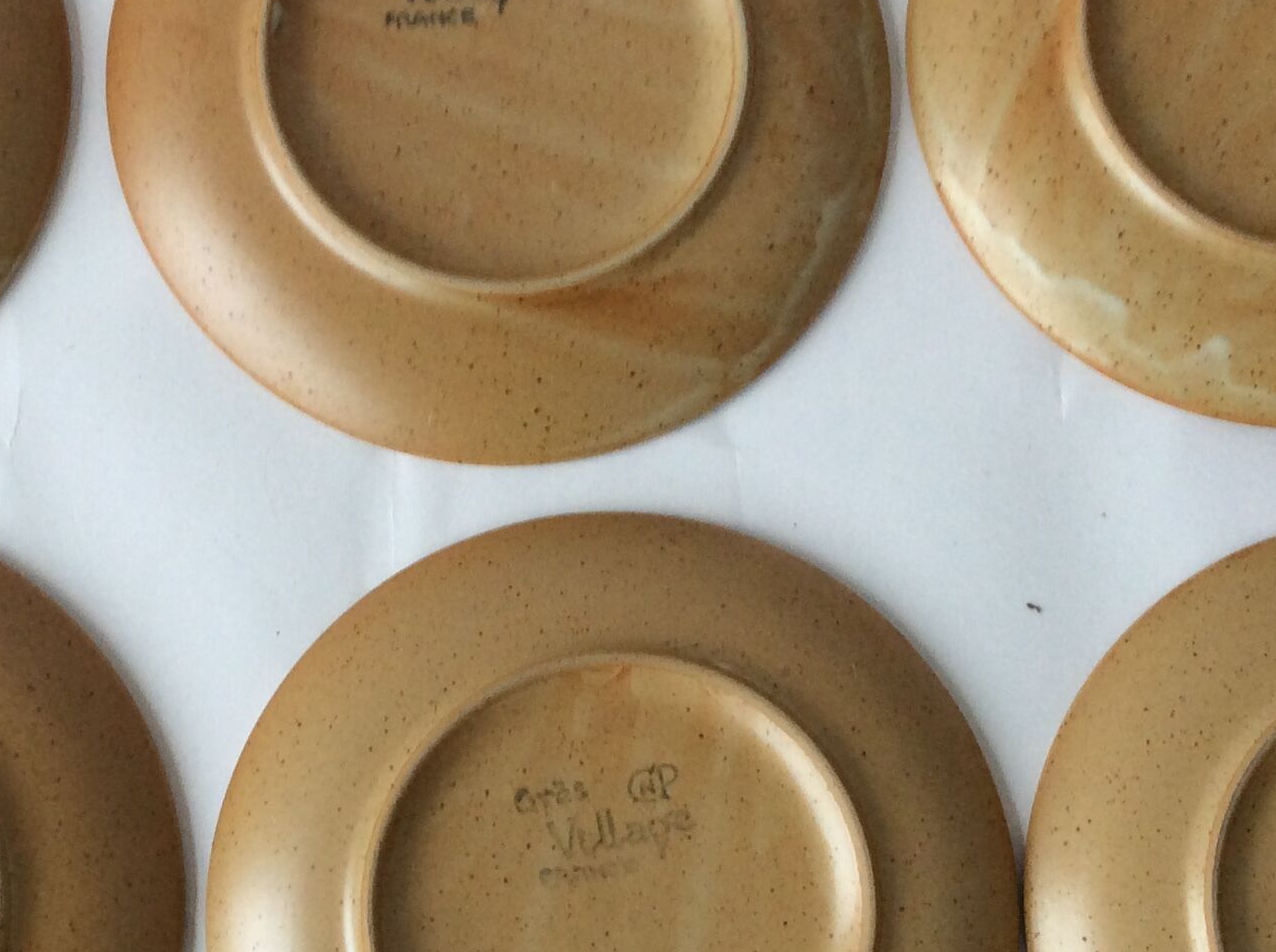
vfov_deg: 22.5
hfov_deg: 29.8
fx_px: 2392
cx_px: 563
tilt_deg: -81.9
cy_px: 569
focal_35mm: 65
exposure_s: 1/24
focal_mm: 3.3
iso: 64
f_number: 2.4
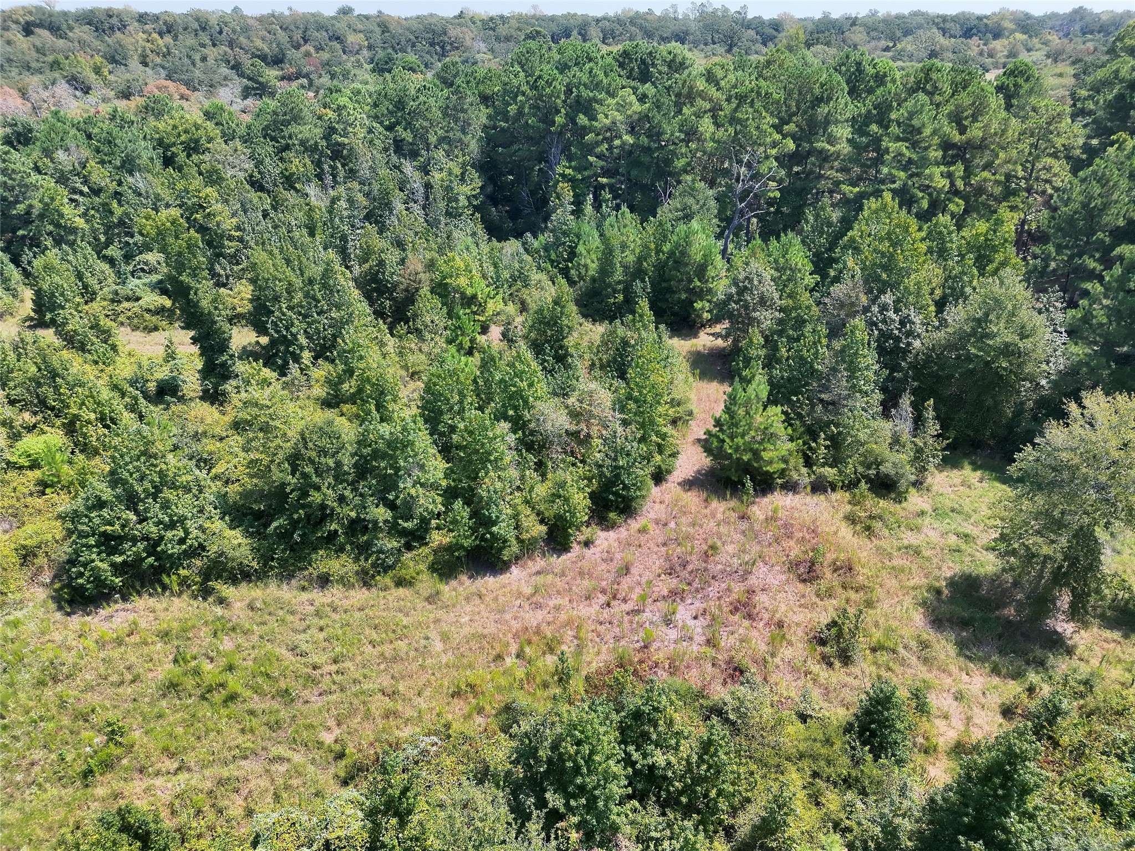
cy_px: 426
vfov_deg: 56.8
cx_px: 568
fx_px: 787
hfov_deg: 71.6
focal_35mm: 24
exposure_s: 1/2500
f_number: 1.7
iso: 170
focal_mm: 6.72
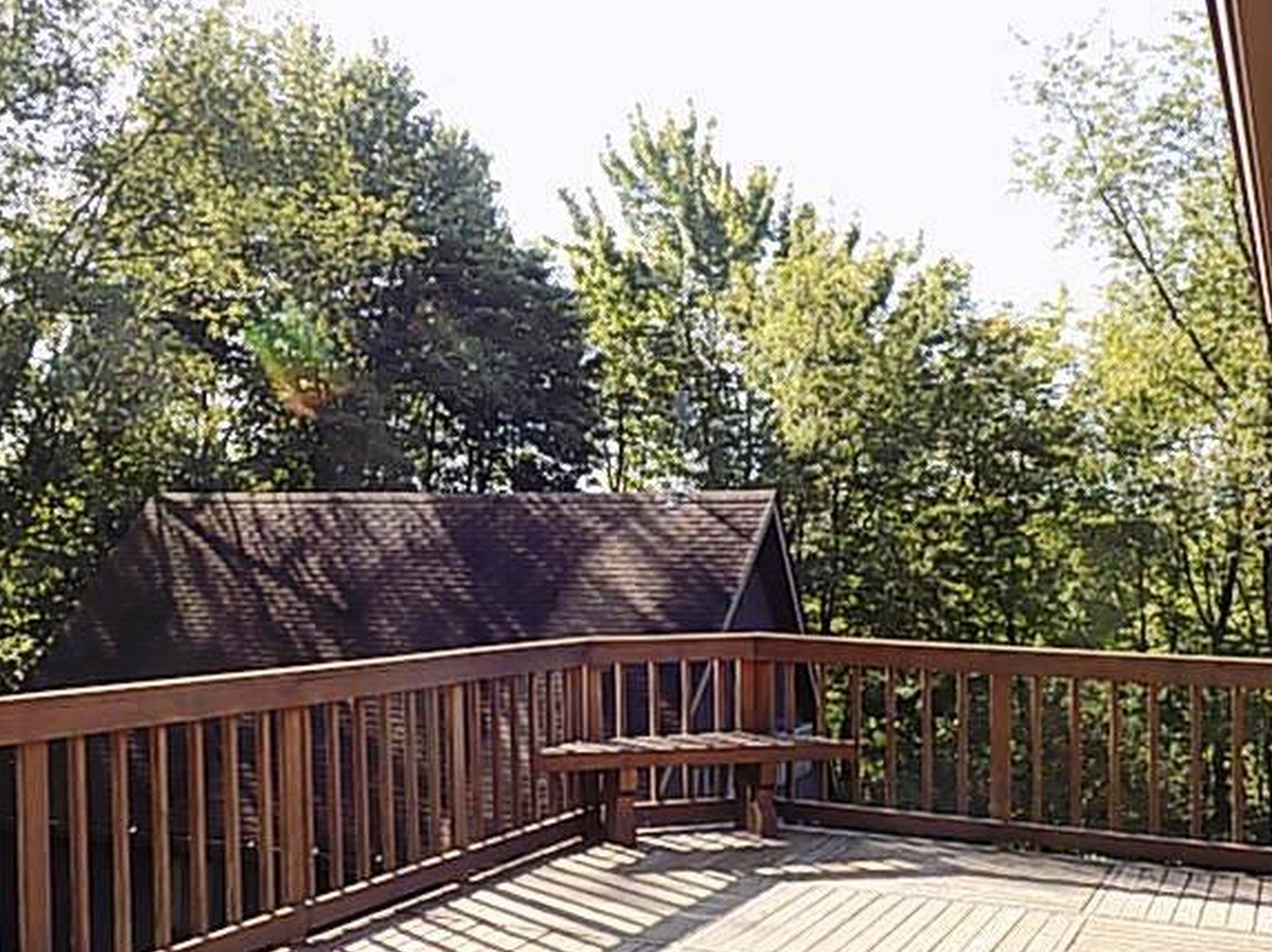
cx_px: 582
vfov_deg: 37.7
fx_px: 1395
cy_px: 497
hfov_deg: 48.9
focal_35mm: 38
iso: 80
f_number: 3.4
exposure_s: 1/200
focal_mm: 6.1
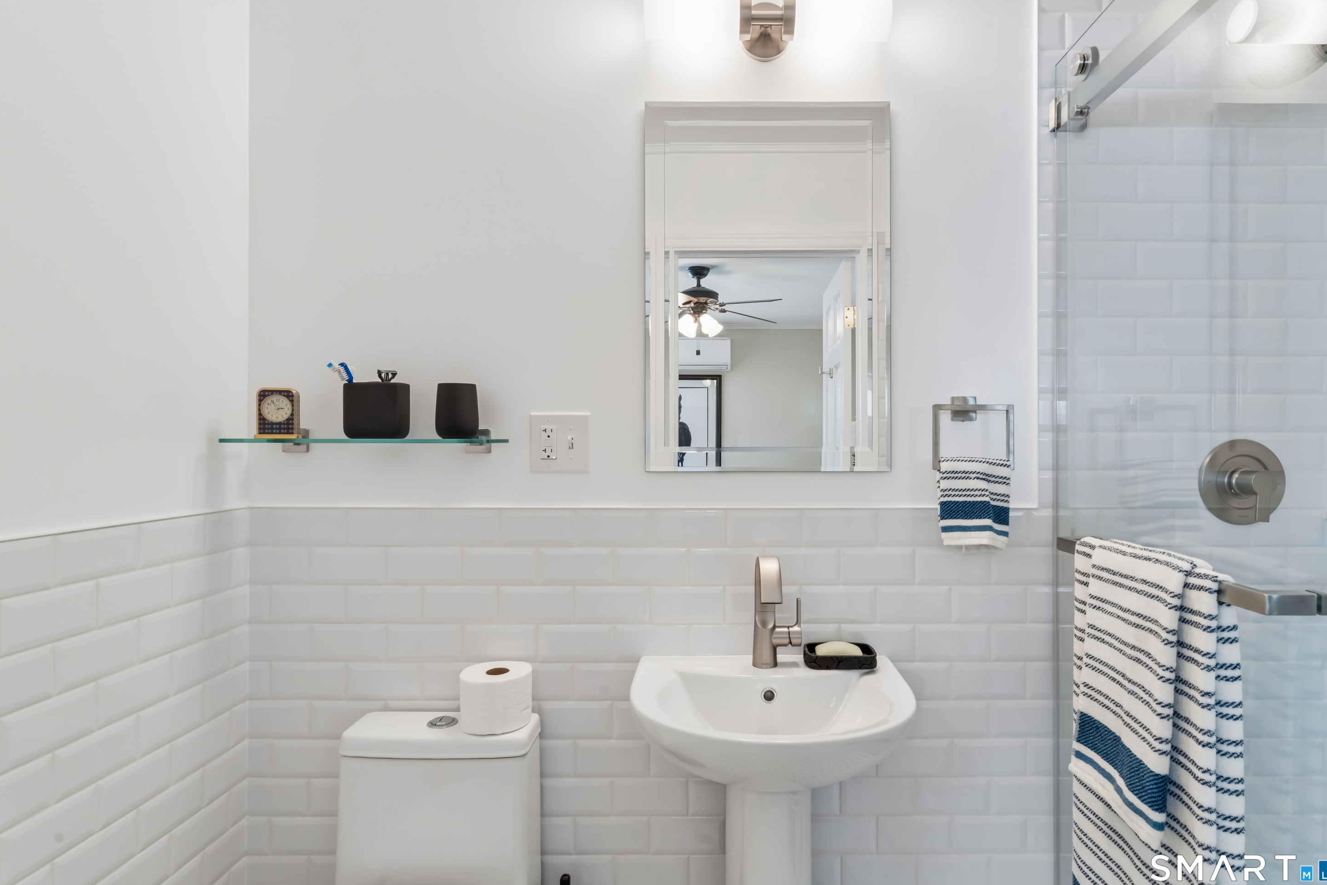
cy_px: 423
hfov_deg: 88.0
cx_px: 657
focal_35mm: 19
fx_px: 687
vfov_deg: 65.5
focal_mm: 17.6
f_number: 13
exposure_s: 1/5
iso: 400
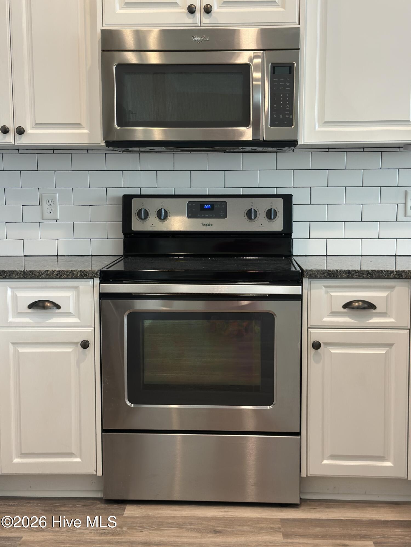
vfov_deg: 39.7
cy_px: 274
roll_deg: -1.2
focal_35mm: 48
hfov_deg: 30.3
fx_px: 760
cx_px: 206
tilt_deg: -5.6
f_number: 1.78
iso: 125
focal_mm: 6.86
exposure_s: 1/60
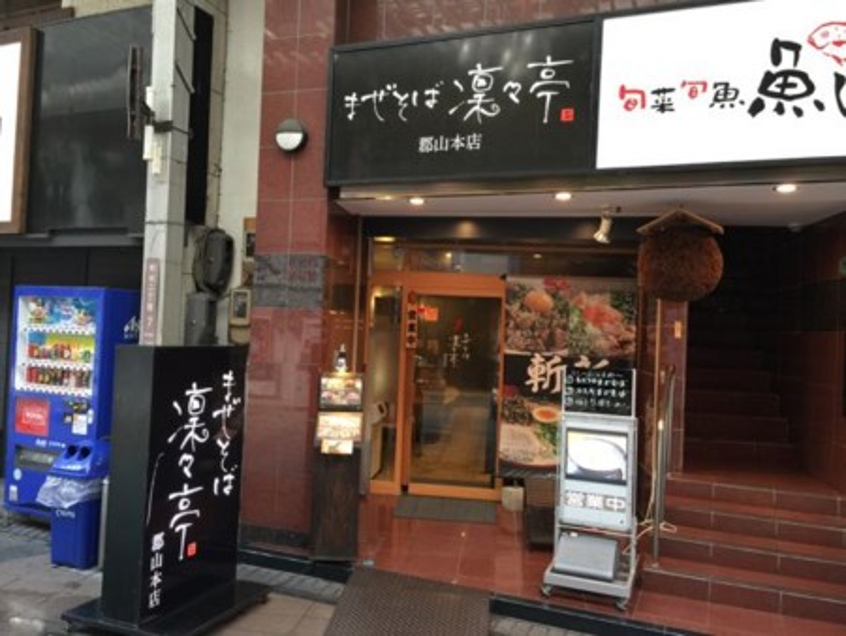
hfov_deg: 61.6
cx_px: 423
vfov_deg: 48.3
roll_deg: -2.1
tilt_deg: +1.3
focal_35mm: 29
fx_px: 709
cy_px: 318
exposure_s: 1/15
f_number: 2.2
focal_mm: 4.15
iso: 32
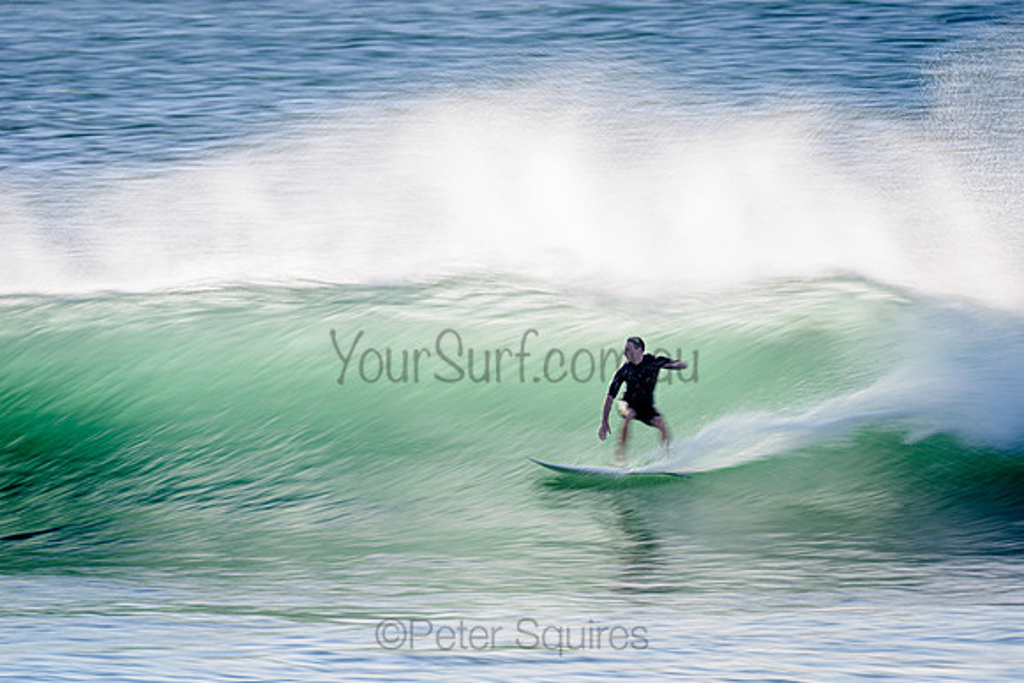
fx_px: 17333
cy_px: 269
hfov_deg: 3.4
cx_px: 621
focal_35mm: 609
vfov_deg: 2.3
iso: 31
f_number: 9
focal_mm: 500
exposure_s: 1/20
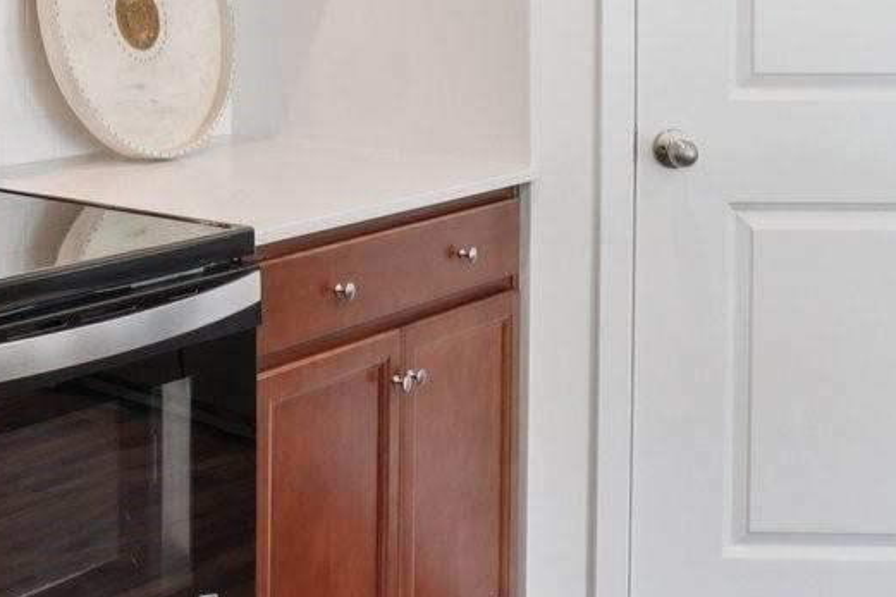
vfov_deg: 21.9
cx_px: -103
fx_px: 1468
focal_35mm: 59
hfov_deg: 30.2
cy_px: -40
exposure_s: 1/15
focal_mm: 10
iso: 400
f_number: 8
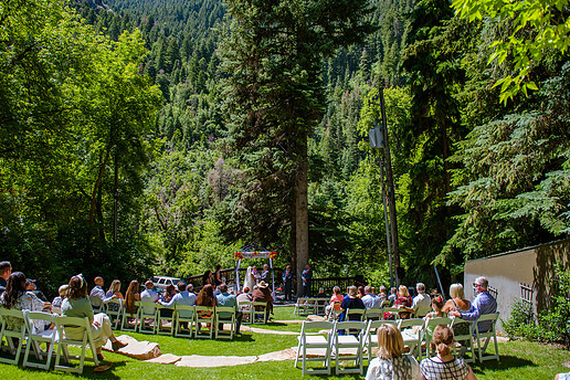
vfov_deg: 47.9
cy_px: 189
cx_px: 285
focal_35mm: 27
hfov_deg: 67.4
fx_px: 427
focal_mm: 24
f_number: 3.5
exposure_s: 1/640
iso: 160
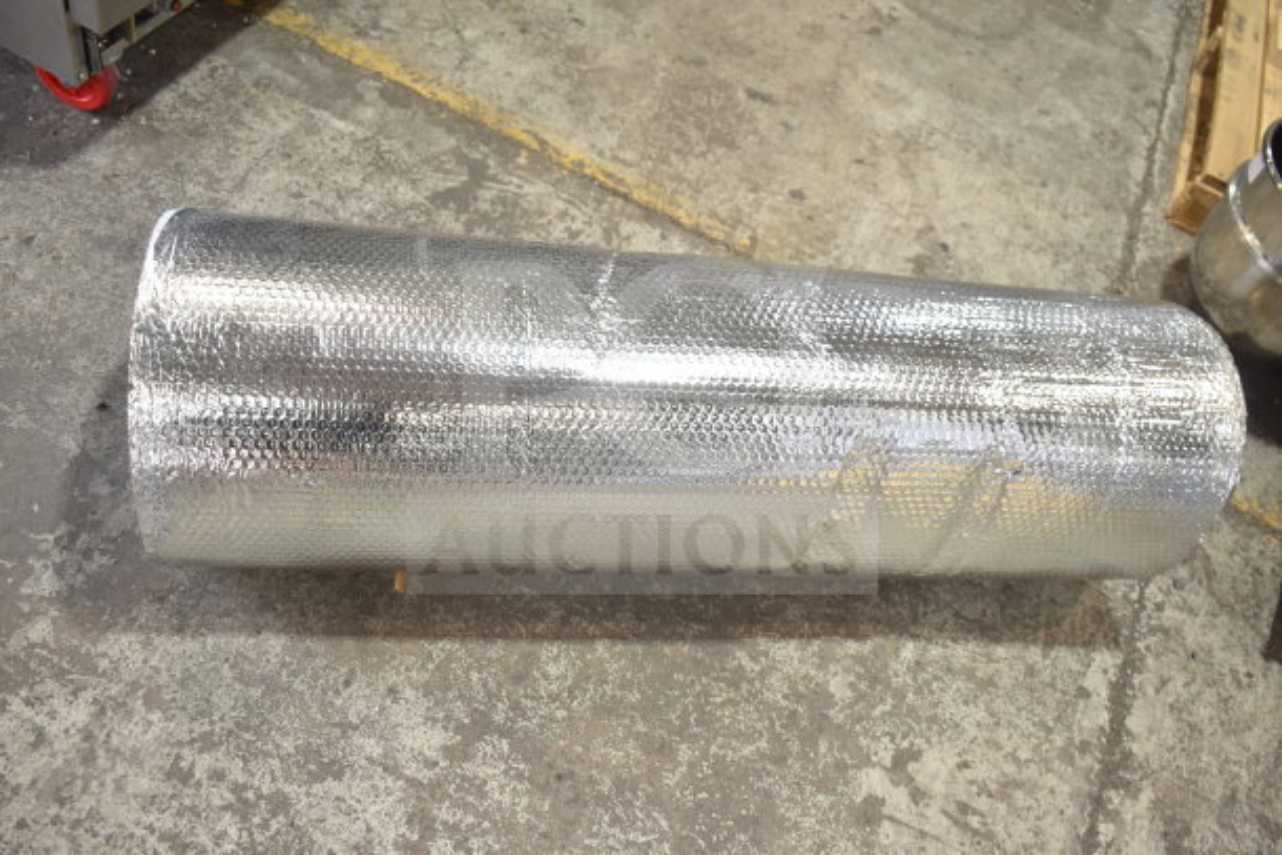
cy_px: 428
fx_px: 1175
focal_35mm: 33
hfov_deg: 57.2
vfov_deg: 40.0
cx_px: 641
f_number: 3.8
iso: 200
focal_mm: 22
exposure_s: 1/40
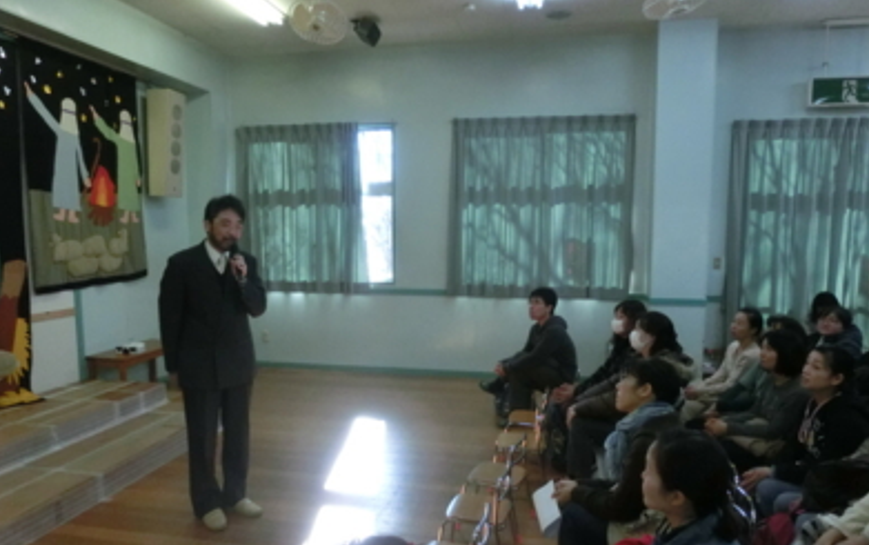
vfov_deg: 47.6
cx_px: 438
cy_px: 305
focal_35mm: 26
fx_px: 616
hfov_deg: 70.4
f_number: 3
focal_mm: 4.24
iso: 800
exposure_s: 1/320
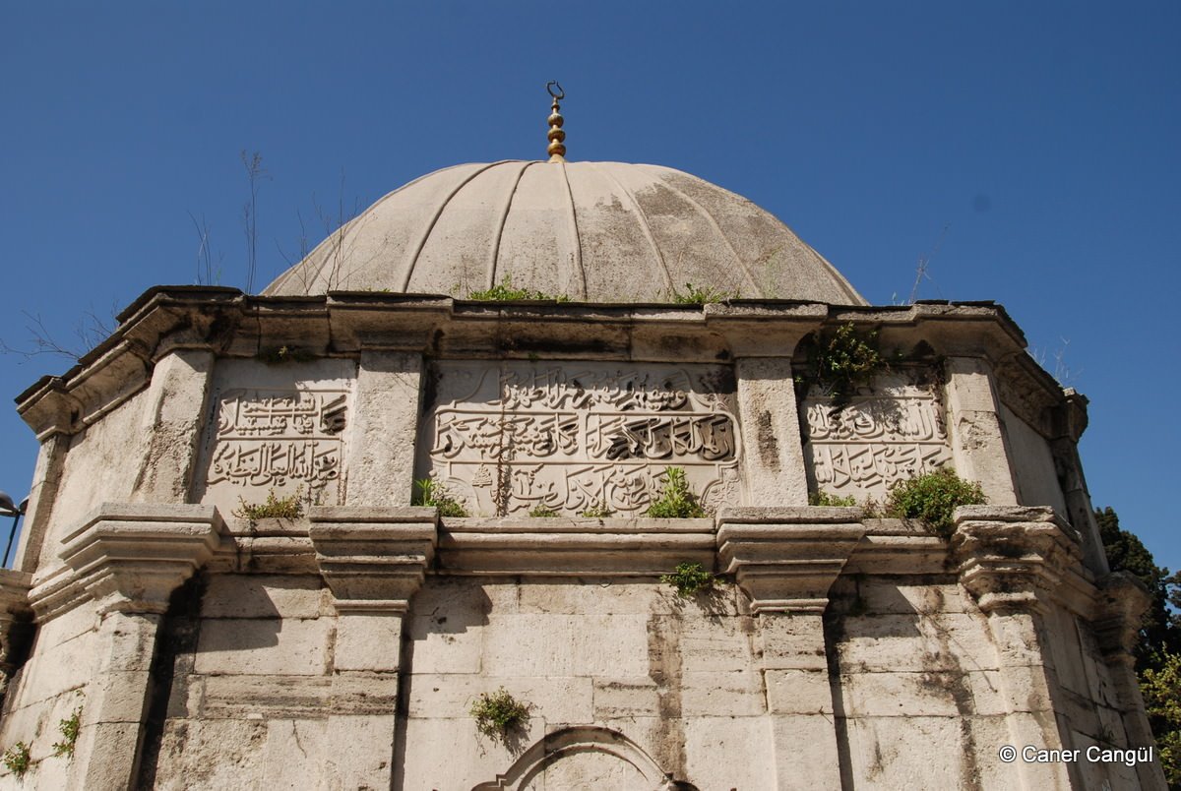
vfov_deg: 43.7
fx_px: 986
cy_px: 396
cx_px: 590
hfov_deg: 61.9
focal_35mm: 30
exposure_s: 1/320
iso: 100
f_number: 7.1
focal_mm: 20
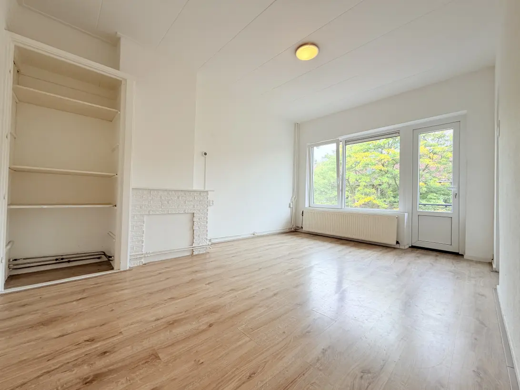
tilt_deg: +1.8
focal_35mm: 14
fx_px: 210
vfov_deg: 85.7
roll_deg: -0.5
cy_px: 195
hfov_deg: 102.1
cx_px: 260
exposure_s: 1/121
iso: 80
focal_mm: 2.22
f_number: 2.2
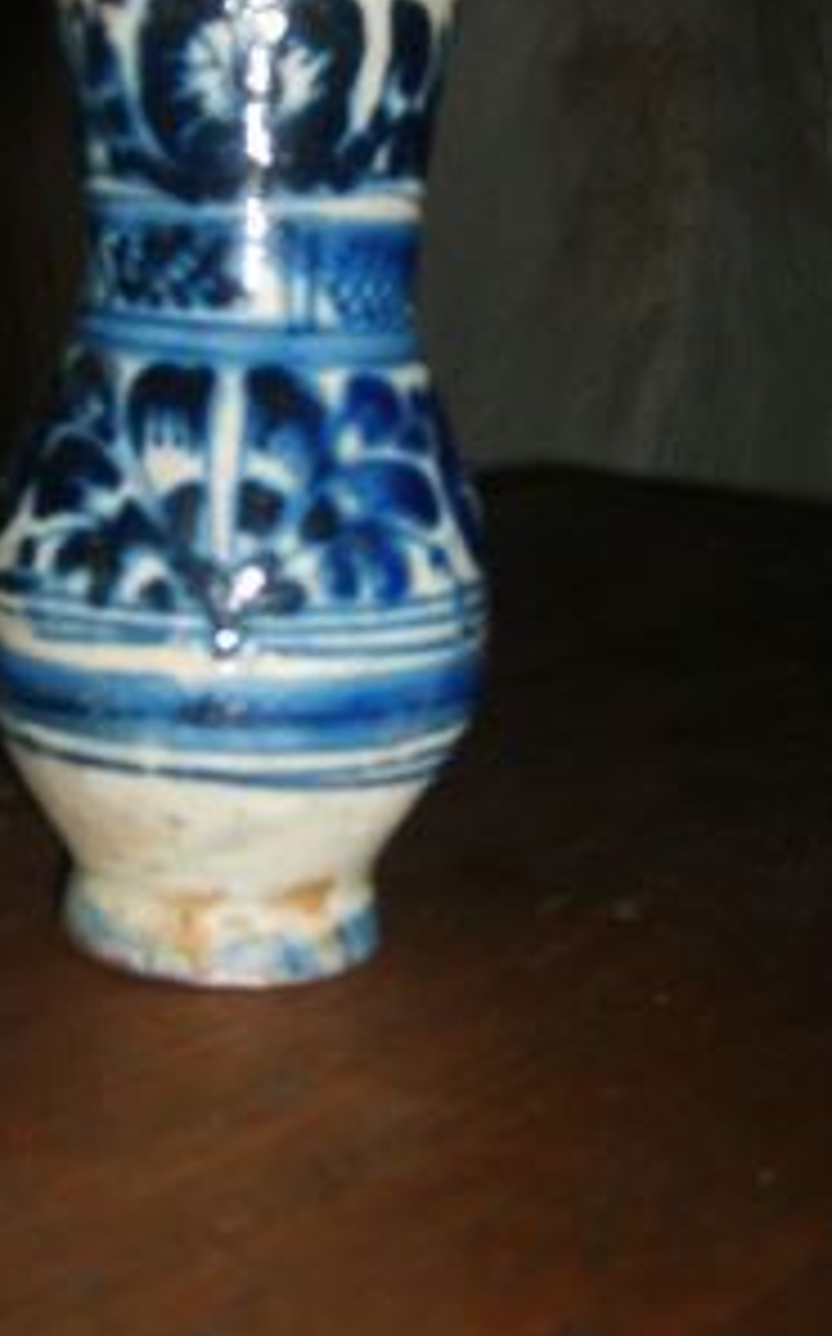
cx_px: 274
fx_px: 1818
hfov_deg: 25.6
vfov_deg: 39.8
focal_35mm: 50
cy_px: 441
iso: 100
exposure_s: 1/45
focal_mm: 5.8
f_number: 2.8
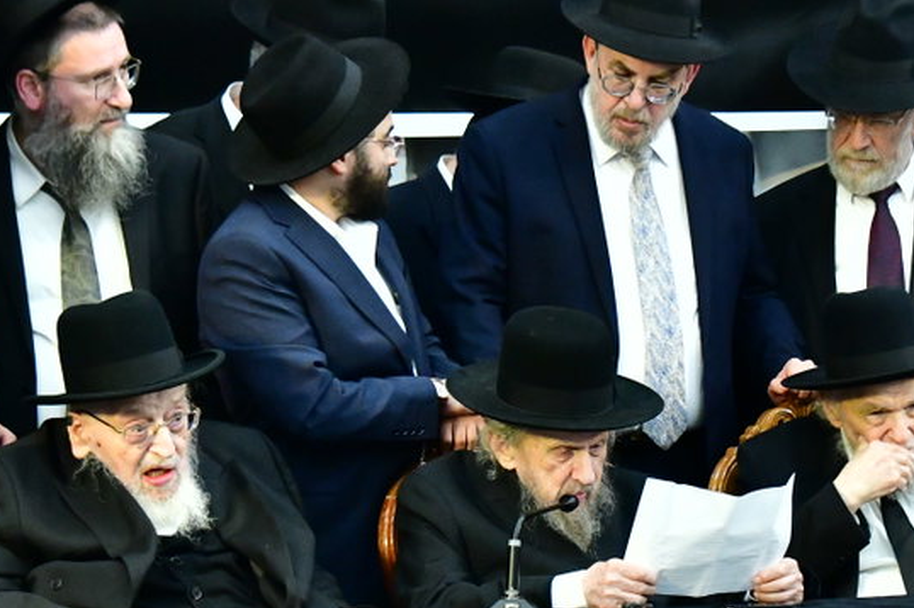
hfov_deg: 10.1
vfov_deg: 6.8
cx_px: 676
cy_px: 412
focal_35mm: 203
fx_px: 5151
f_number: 5.6
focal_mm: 78
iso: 4000
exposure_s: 1/250
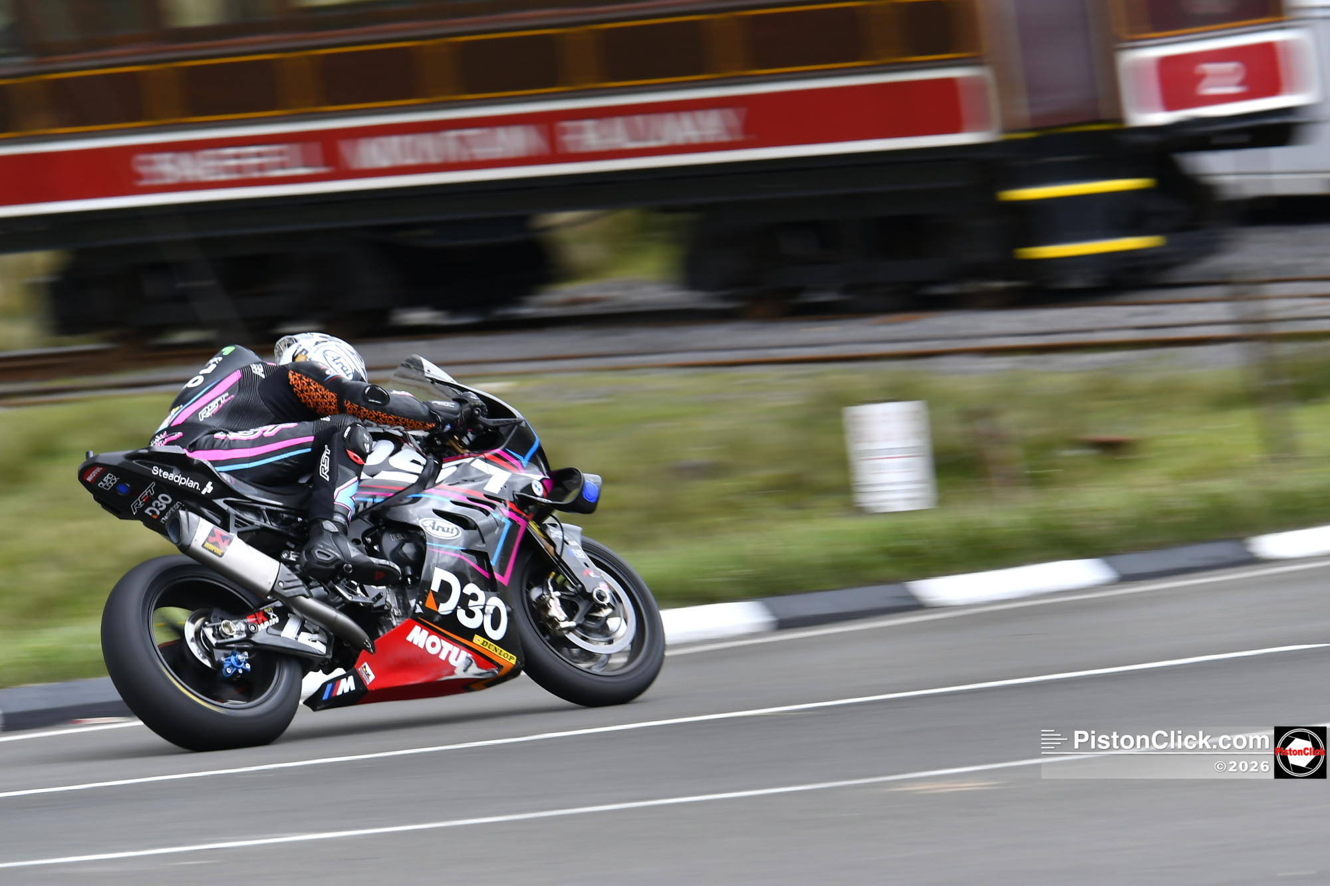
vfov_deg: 4.6
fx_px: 11082
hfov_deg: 6.9
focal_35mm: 300
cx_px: 665
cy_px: 443
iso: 250
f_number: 6.3
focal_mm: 200
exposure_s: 1/250
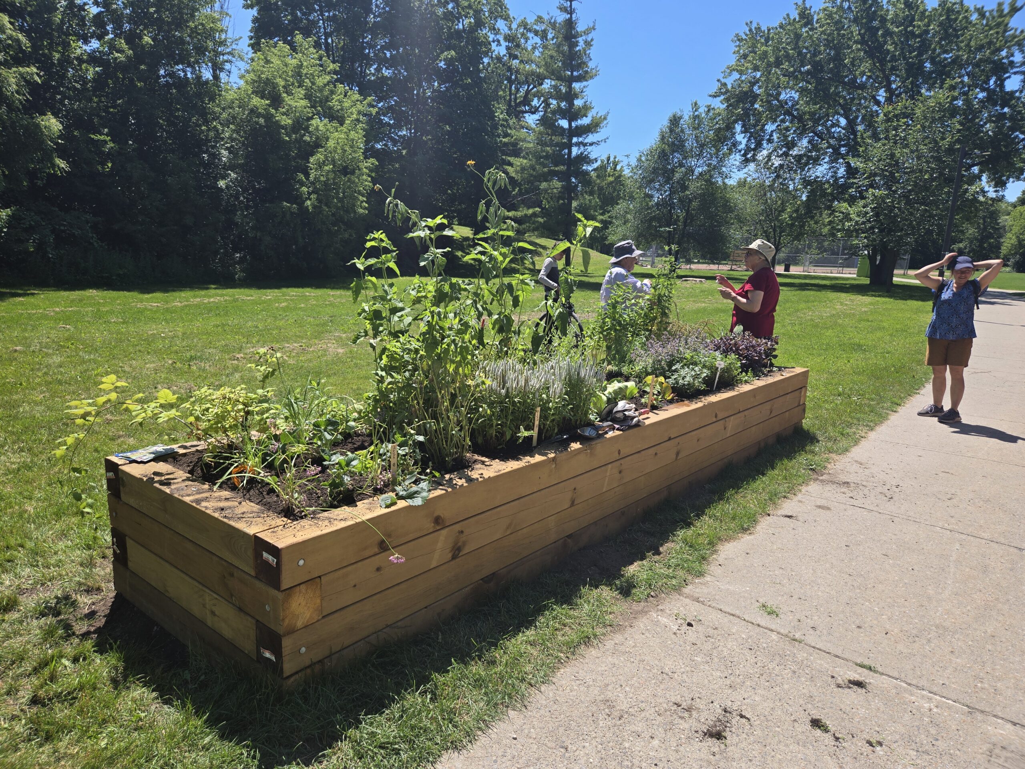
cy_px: 384
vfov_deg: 58.9
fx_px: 681
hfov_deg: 73.9
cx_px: 512
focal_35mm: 23
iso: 25
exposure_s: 1/1395
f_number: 1.8
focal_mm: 5.4
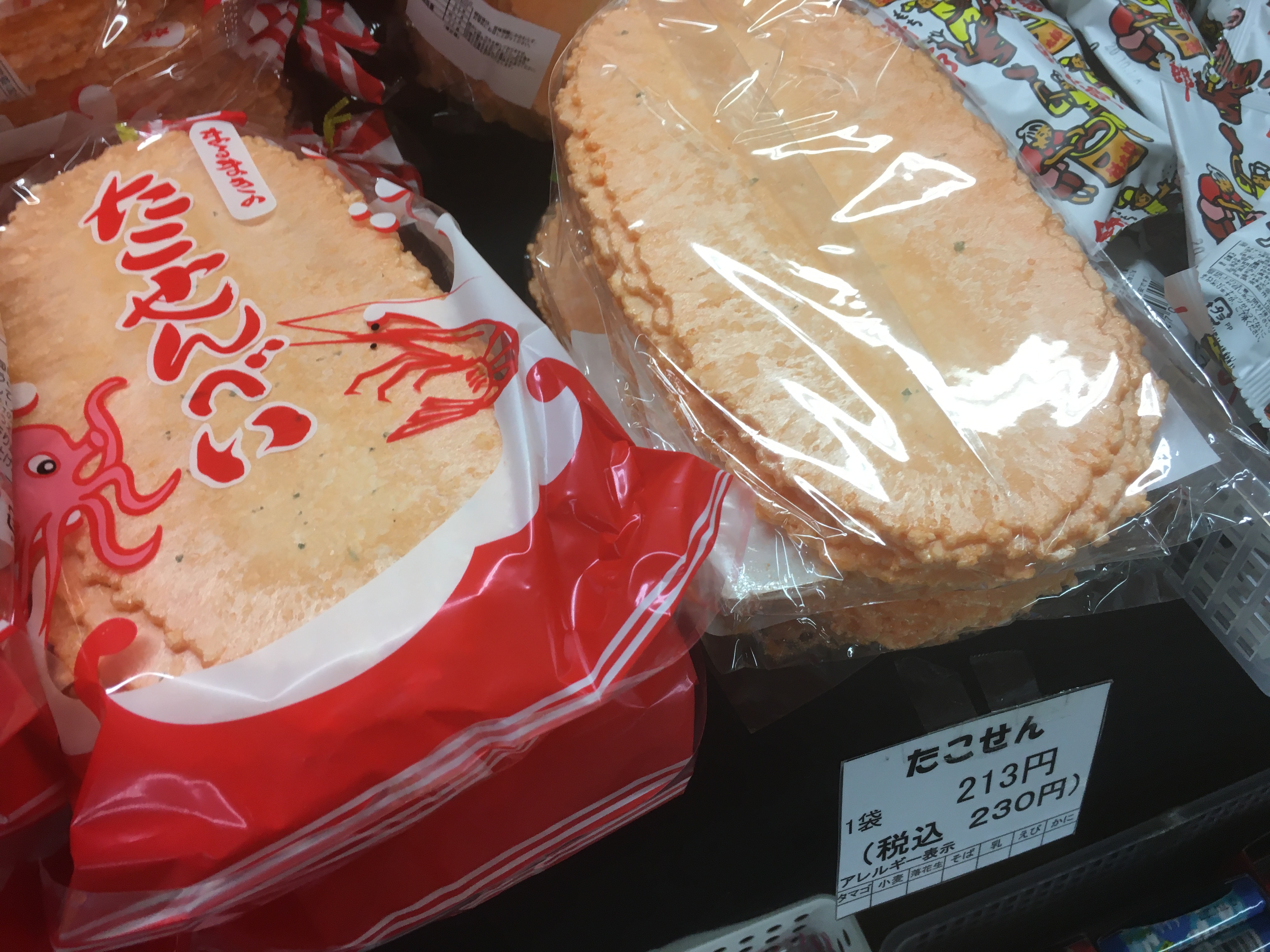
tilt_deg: -51.1
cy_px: 476
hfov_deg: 61.7
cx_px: 635
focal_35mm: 29
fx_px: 1064
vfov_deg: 48.2
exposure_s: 1/30
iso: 50
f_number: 2.2
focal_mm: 4.15
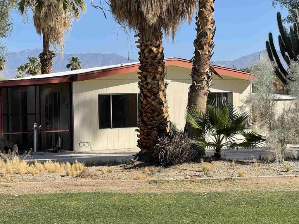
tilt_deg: -0.8
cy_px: 108
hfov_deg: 23.0
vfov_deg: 17.4
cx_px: 177
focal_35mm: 85
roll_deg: +0.9
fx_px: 734
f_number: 2.2
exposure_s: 1/986
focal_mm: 7.5
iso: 20
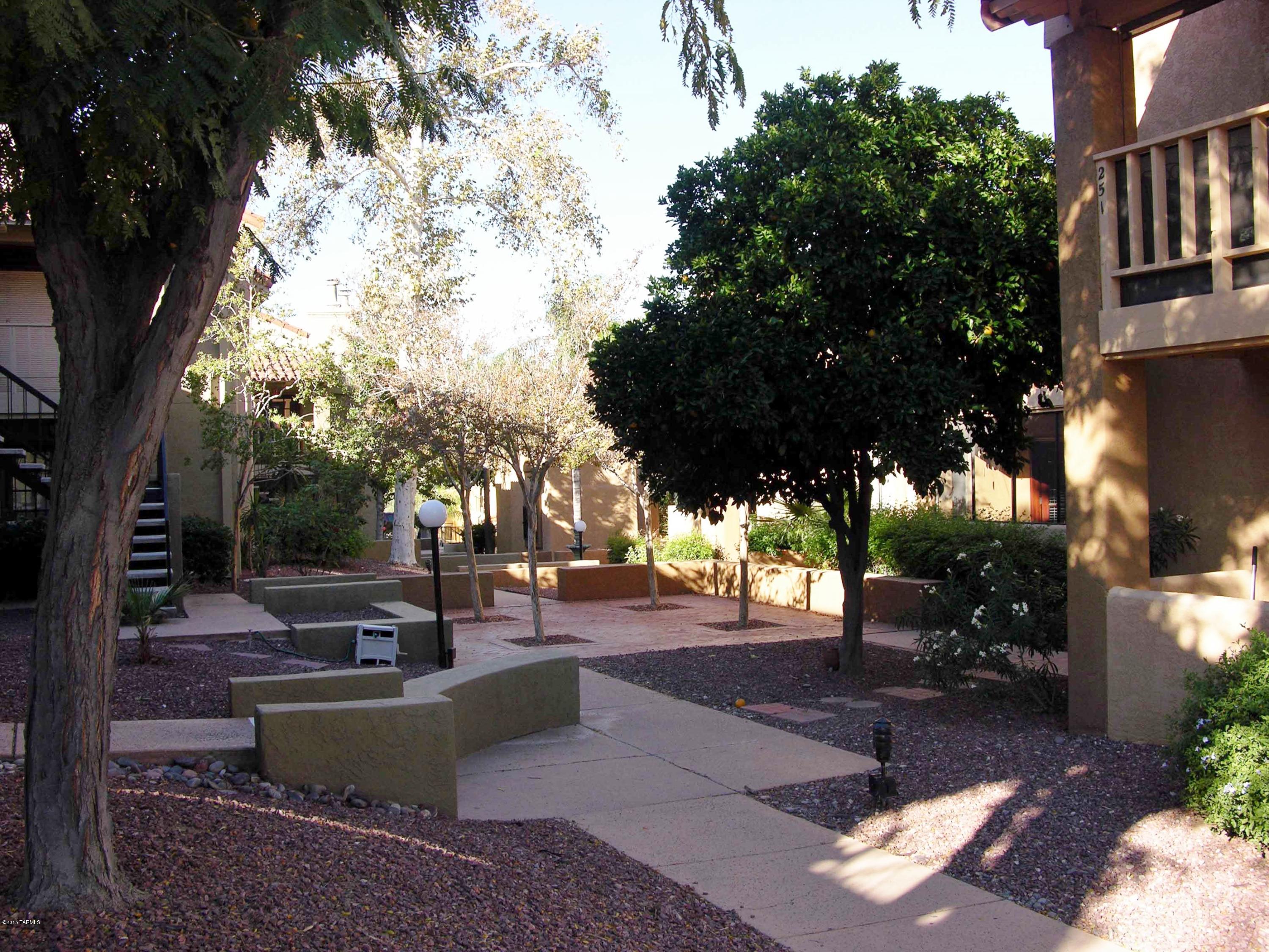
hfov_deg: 52.6
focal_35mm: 35
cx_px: 634
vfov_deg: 40.7
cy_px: 476
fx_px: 1283
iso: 50
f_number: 4.5
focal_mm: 8.9
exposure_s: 1/107
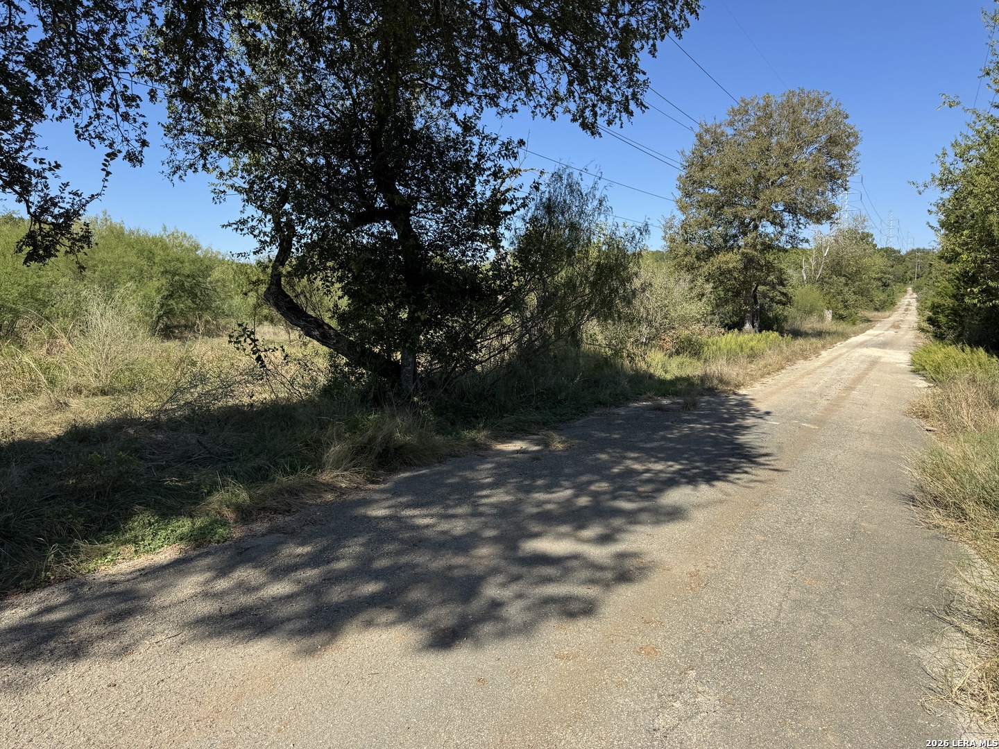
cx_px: 500
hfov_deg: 71.6
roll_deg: +0.5
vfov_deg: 56.8
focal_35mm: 24
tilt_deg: -2.8
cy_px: 374
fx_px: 693
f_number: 1.78
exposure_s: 1/2833
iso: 80
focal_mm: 6.76
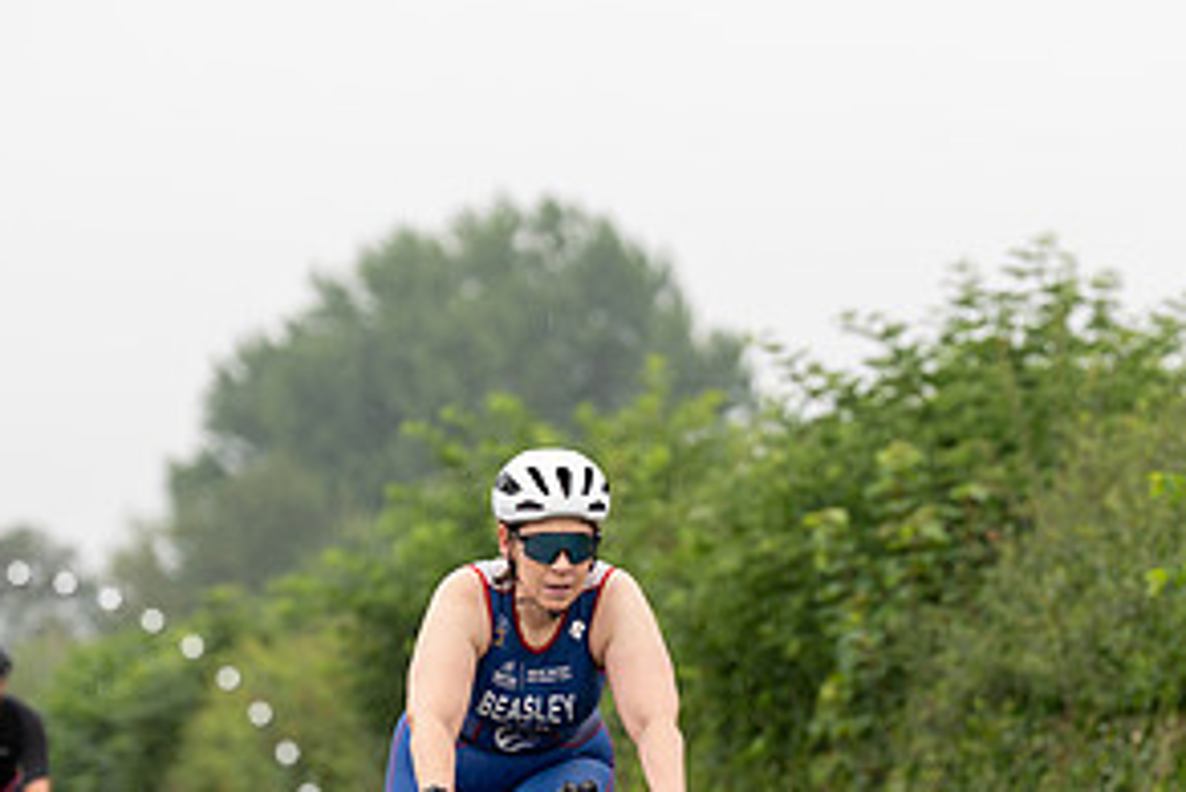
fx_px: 8372
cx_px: 601
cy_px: 733
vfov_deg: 5.4
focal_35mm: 254
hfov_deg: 8.1
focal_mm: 128
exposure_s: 1/400
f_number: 3.2
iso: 320
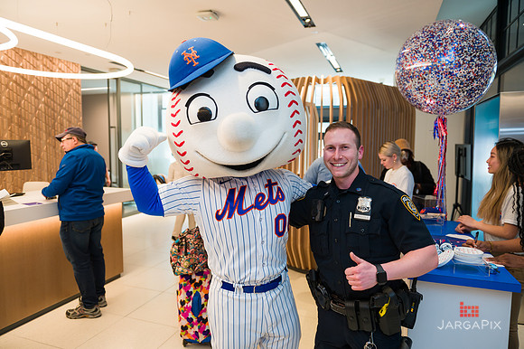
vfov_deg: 53.1
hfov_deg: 73.8
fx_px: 349
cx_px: 262
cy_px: 174
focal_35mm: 24
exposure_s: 1/160
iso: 400
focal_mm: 24
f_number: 4
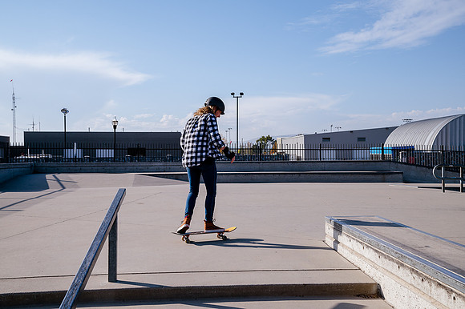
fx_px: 568
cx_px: 232
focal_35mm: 44
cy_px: 154
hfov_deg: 44.5
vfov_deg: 30.5
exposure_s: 1/640
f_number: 10
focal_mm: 44
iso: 200
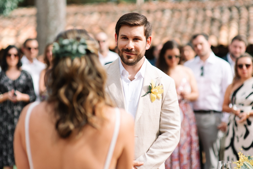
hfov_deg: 23.9
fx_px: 598
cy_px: 84
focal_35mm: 85
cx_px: 126
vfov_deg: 16.1
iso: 100
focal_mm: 85
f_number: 2
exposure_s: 1/1600
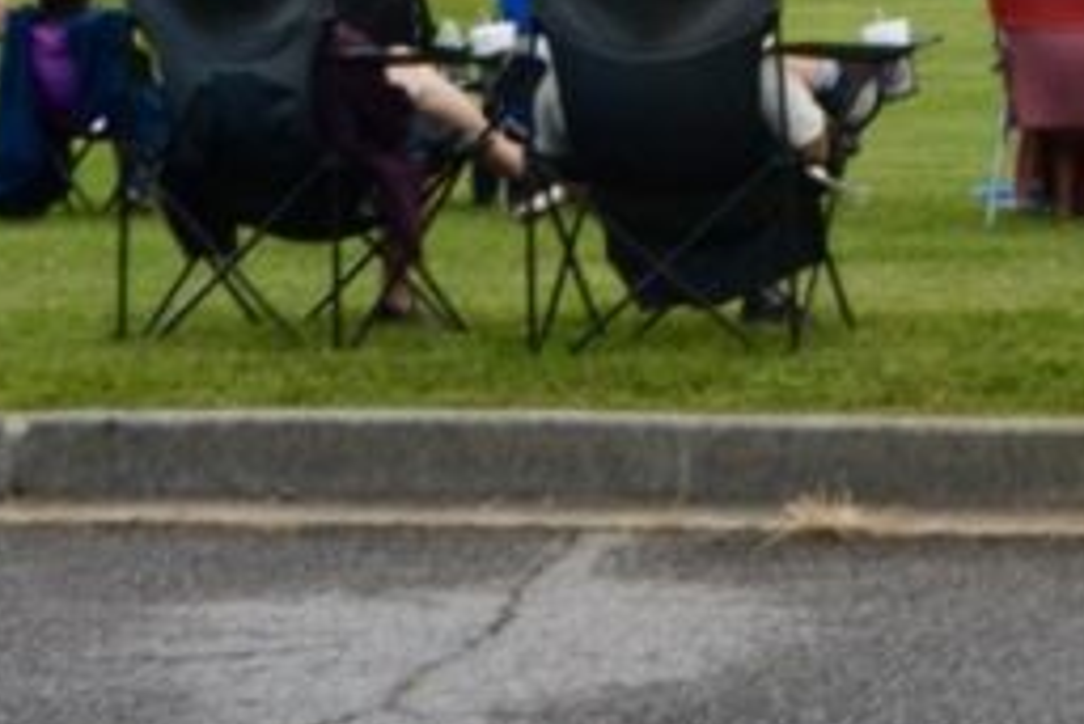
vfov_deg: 6.6
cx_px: 948
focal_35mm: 204
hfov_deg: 10.0
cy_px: -544
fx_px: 6146
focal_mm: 34
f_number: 20
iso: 800
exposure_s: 1/50
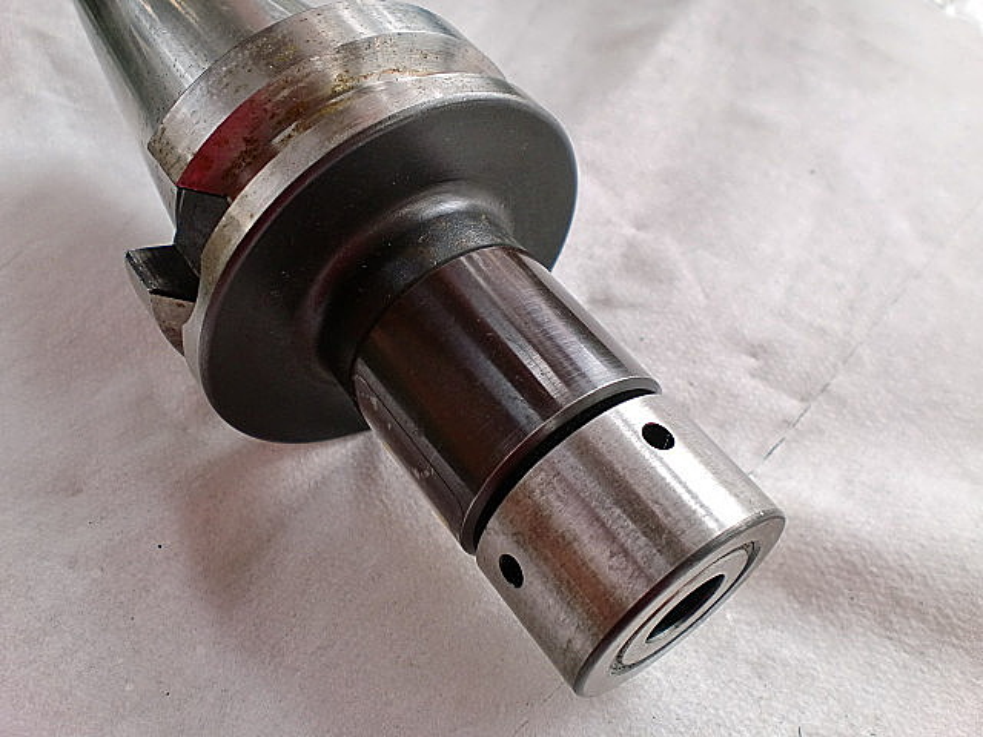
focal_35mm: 35
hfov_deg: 52.6
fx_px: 994
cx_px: 492
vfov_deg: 40.7
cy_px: 368
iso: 100
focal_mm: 6.3
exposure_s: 1/60
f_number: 3.1
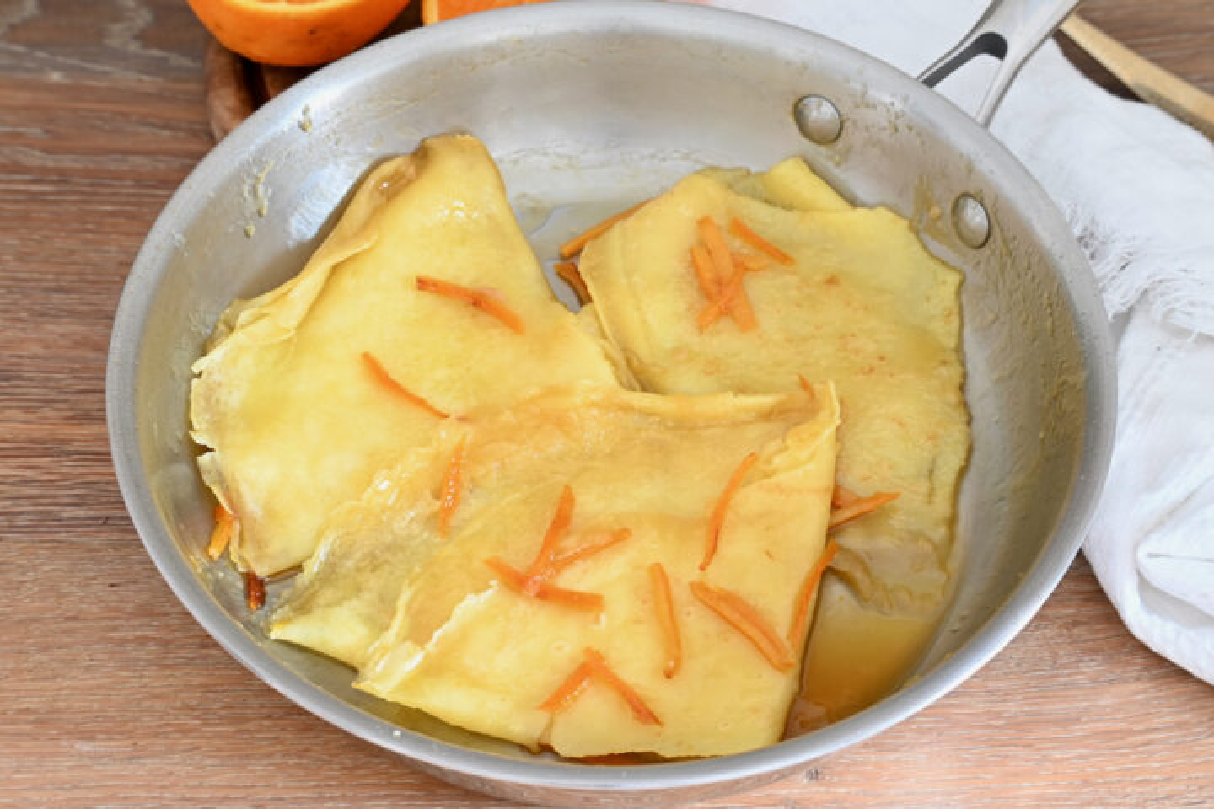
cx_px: 607
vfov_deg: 15.2
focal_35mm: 90
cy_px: 404
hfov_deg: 22.6
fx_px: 3035
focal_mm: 60
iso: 200
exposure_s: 1/1.6
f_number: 9
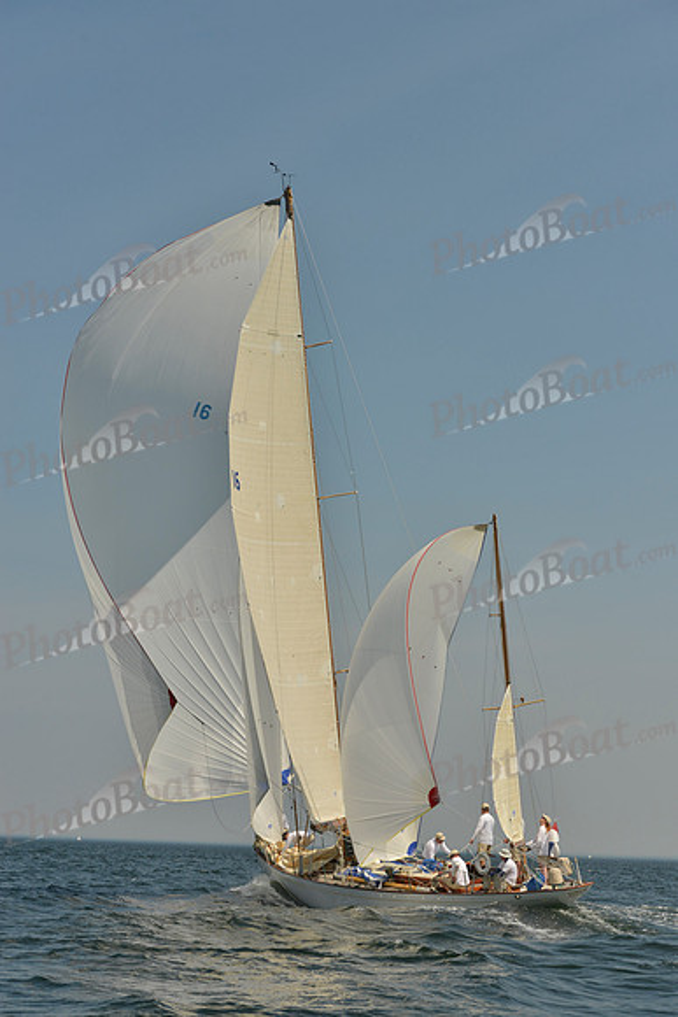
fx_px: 1976
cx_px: 339
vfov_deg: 28.8
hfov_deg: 19.5
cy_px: 508
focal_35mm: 70
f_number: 9
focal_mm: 70
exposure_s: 1/1250
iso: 200
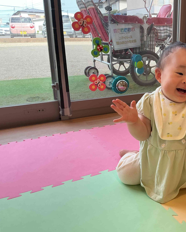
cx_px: 155
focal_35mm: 38
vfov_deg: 47.9
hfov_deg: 37.4
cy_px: 115
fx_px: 261
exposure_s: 1/115
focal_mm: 3
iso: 20
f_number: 1.8
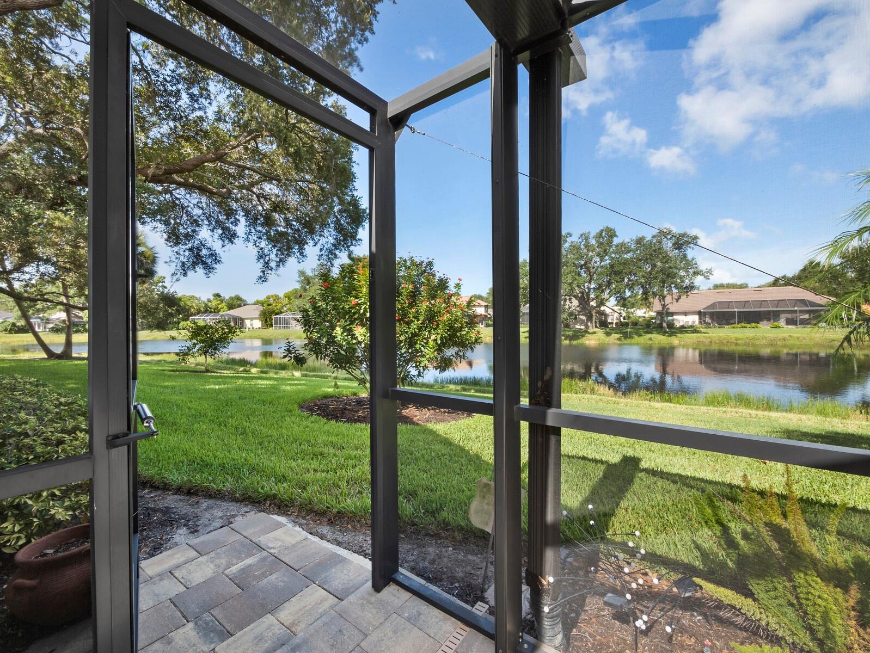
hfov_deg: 102.0
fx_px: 352
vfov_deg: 85.7
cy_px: 326
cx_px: 435
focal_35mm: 14
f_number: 11
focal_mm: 7
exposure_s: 1/25
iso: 400
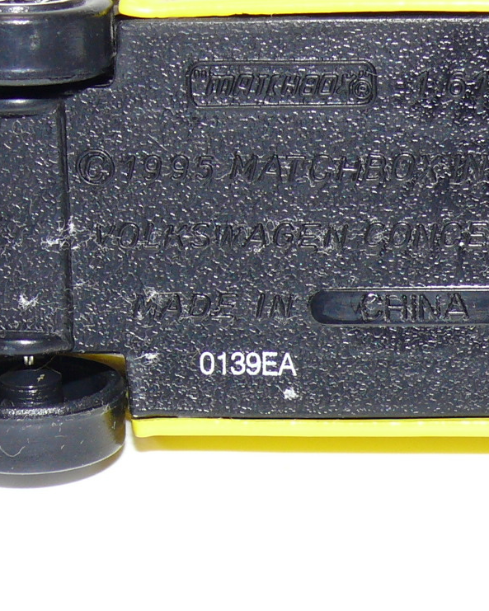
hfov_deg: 7.9
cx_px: 360
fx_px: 3545
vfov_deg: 9.8
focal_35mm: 196
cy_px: 197
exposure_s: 1/30
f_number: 4
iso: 100
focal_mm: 12.7
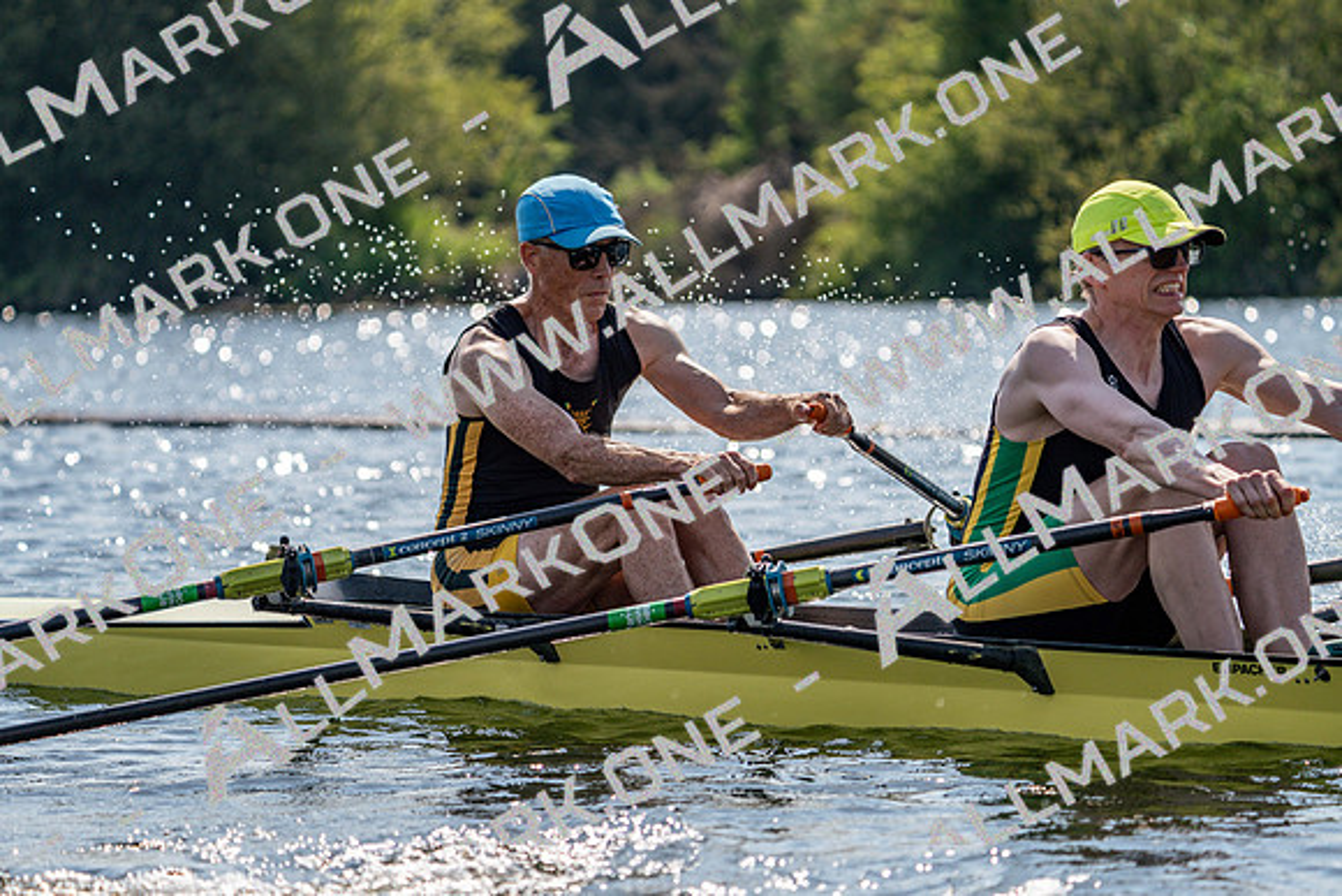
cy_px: 448
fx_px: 7457
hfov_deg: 10.3
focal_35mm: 200
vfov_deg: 6.9
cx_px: 671
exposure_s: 1/1600
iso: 160
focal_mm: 200
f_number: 5.6
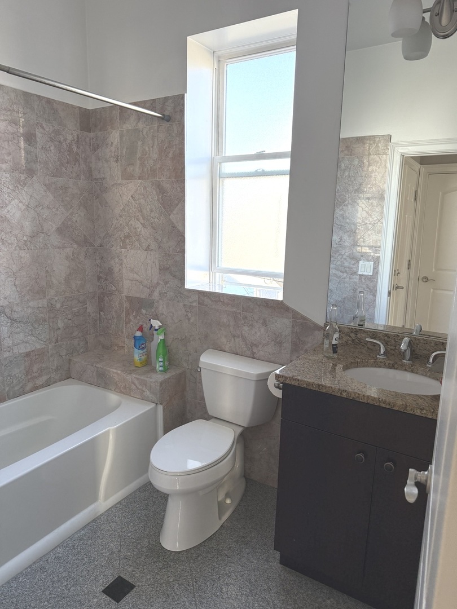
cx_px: 228
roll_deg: -1.0
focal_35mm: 24
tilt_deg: -11.2
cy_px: 304
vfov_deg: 71.6
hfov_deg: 56.8
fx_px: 422
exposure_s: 1/204
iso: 200
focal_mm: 6.76
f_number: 1.78
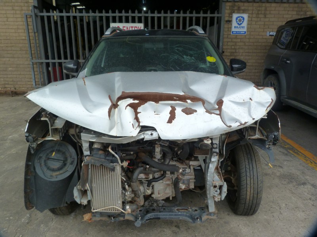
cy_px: 118
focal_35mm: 25
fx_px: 229
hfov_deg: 69.4
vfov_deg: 54.9
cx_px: 158
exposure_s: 1/125
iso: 125
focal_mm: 4.5
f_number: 3.6
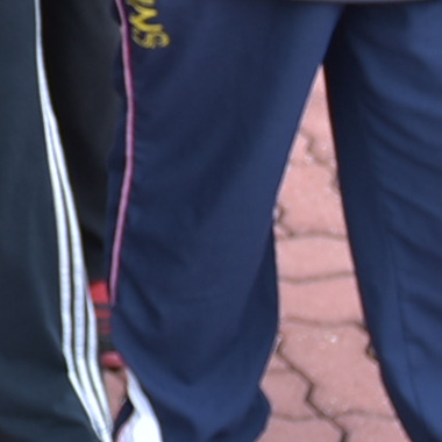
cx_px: -1000
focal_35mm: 241
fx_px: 3482
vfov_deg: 6.8
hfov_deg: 6.5
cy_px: -643
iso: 100
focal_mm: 24
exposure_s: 1/200
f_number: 2.8
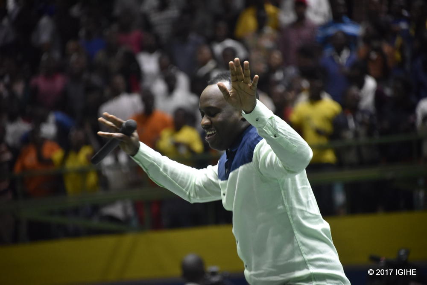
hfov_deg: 6.9
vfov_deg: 4.6
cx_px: 214
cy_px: 142
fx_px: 3560
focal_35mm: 300
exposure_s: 1/200
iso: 5000
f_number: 5.6
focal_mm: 300
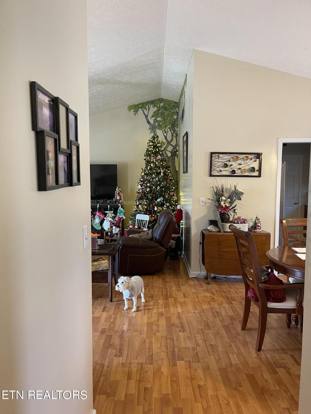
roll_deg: -0.7
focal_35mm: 25
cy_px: 207
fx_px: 299
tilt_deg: -4.0
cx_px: 156
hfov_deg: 54.9
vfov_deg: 69.4
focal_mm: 5.1
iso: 160
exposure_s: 1/60
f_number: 1.6
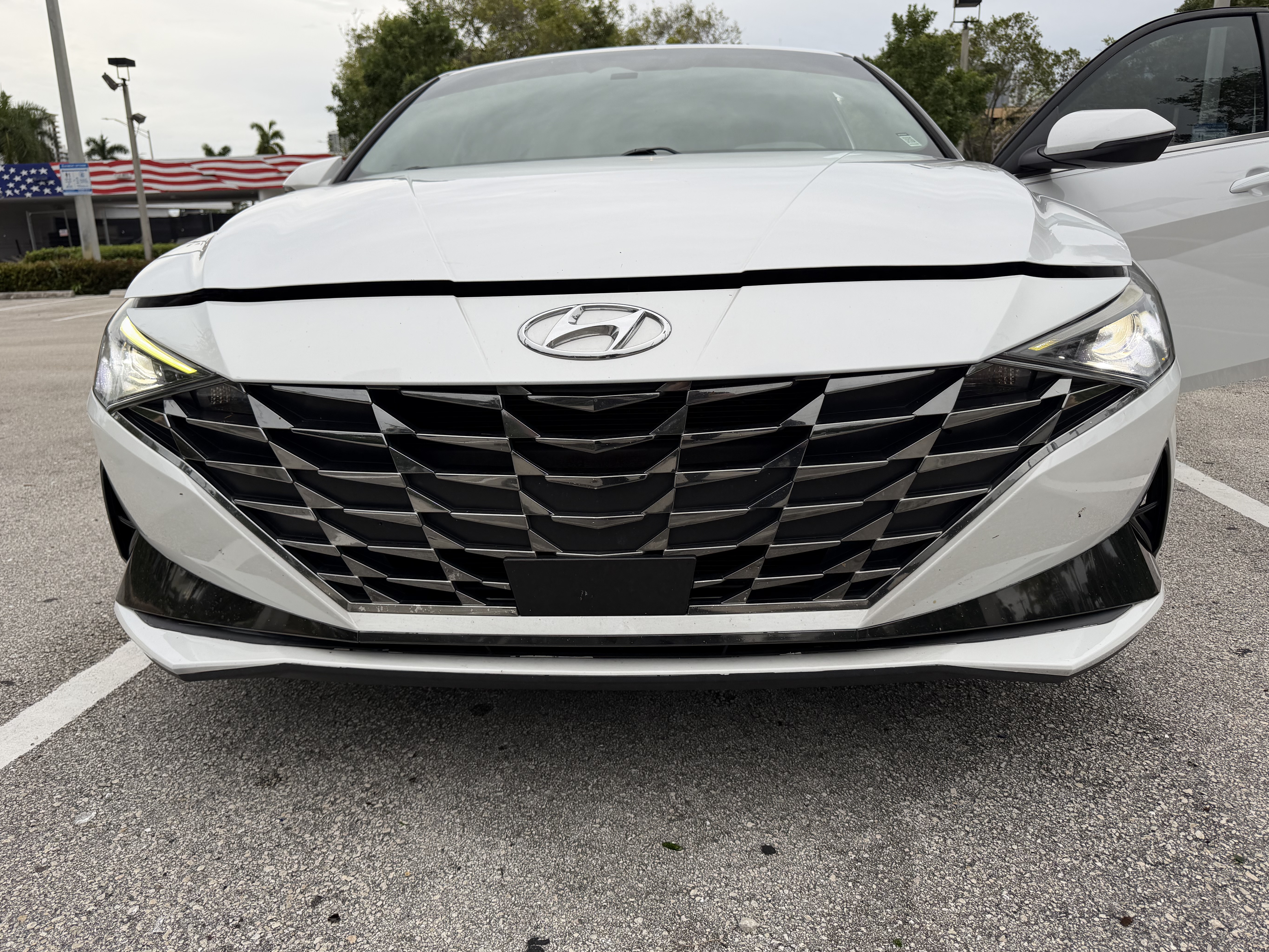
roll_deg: +1.2
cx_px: 610
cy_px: 470
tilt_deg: -13.0
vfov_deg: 54.9
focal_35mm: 25
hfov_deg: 69.4
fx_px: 916
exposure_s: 1/414
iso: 80
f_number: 1.78
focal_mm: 6.76
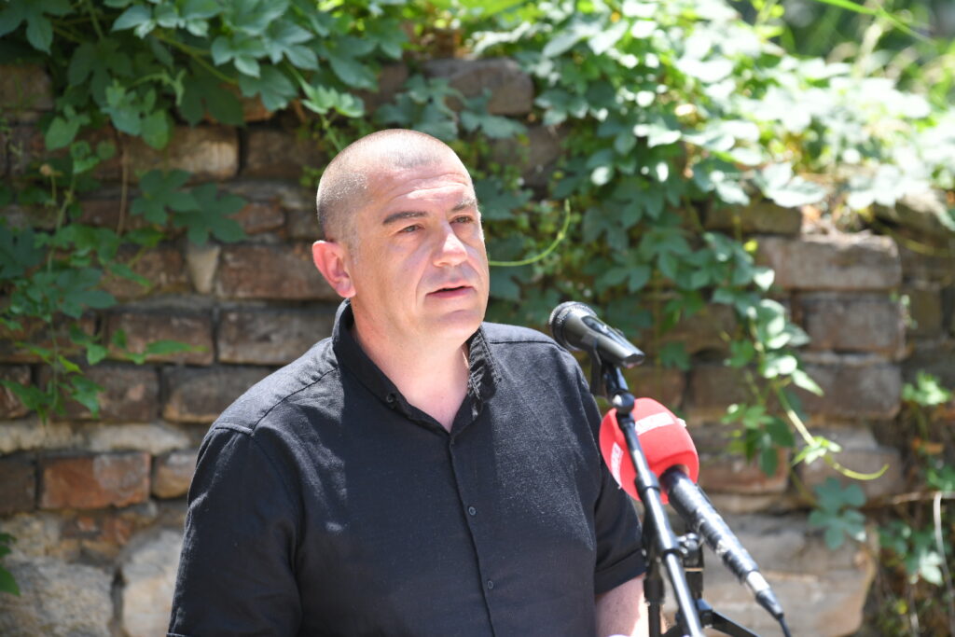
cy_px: 318
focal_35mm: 200
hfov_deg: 10.3
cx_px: 478
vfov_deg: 6.9
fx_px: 5306
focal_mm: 200
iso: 200
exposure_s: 1/400
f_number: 4
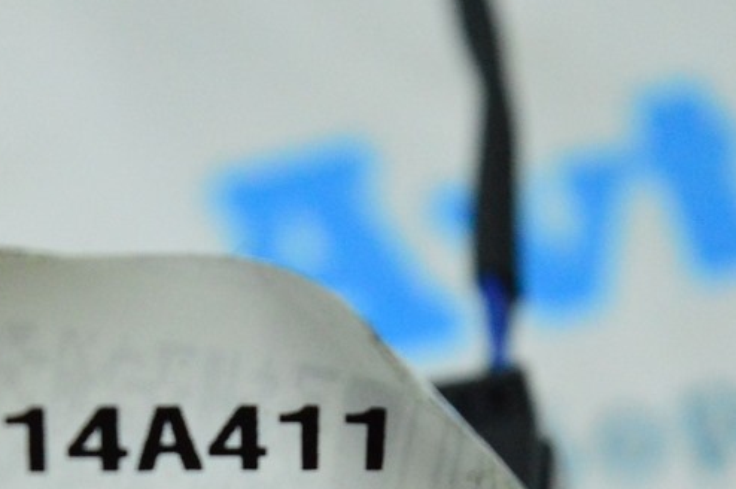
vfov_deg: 8.0
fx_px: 3492
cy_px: 484
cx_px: 97
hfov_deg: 12.0
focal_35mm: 171
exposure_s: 1/500
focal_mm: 55
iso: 6400
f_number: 6.3
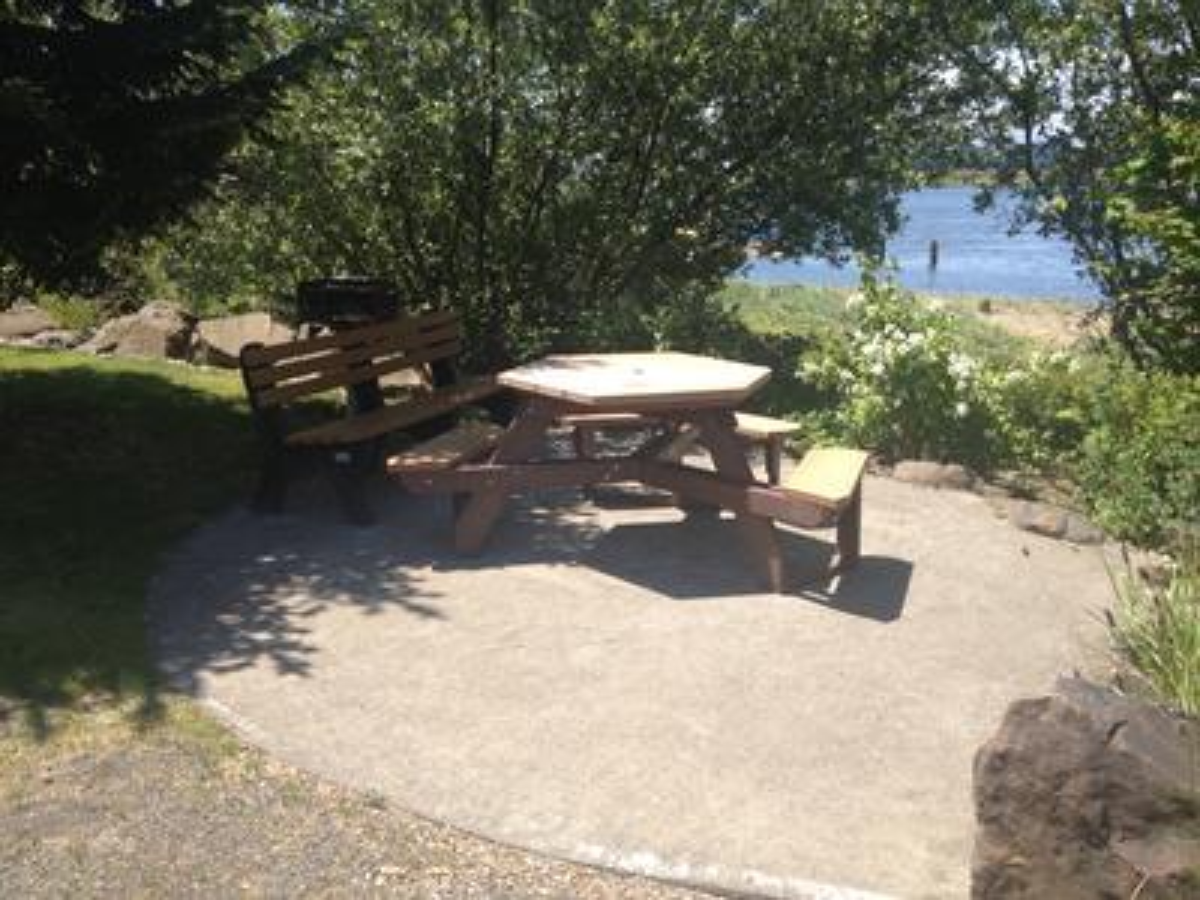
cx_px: 600
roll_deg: -0.3
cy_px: 450
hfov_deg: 52.6
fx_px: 1213
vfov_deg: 40.7
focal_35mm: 35
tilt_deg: -14.3
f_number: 2.4
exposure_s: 1/824
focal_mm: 4.28
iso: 50
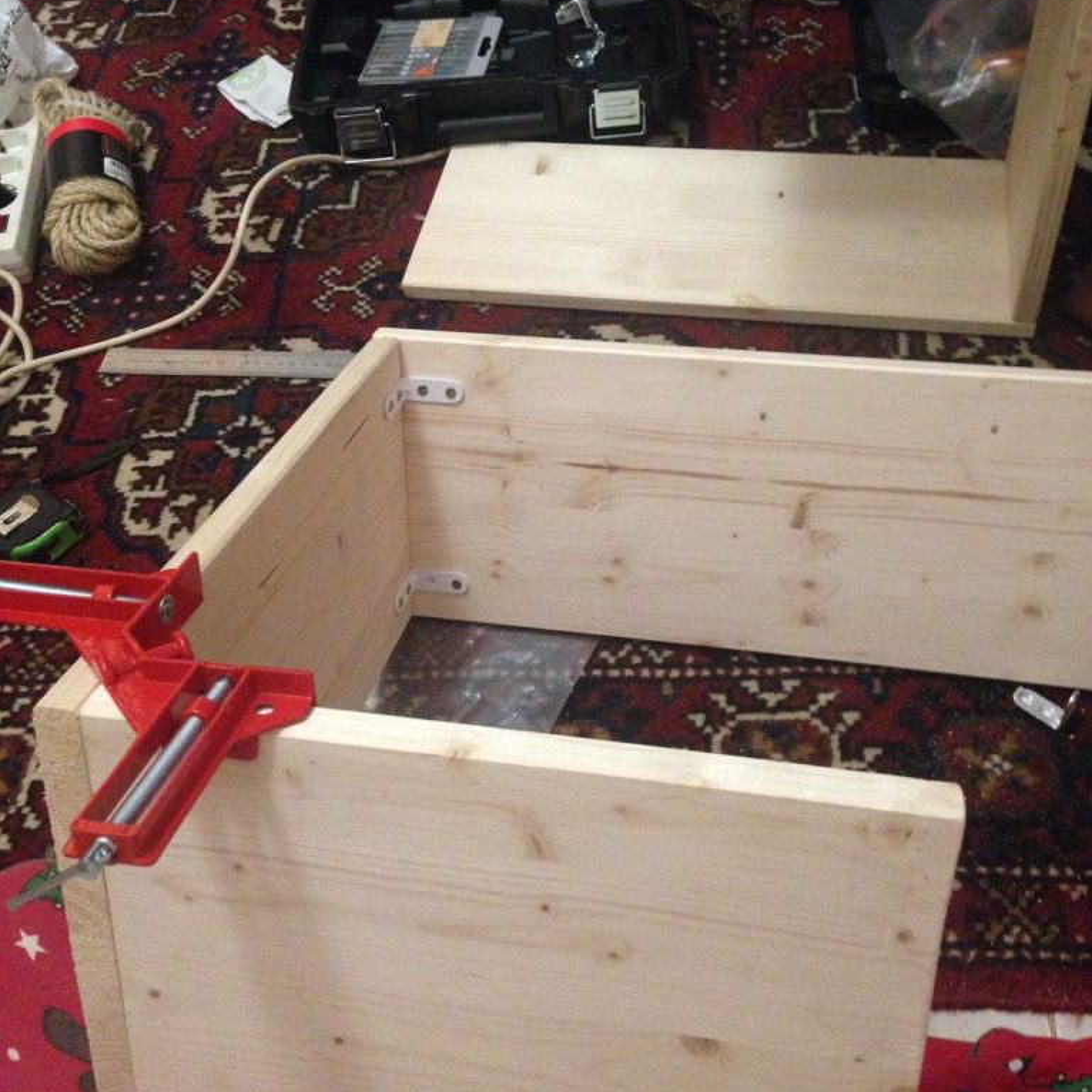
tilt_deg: -45.5
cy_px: 435
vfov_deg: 42.6
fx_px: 1392
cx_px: 546
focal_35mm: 39
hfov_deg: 42.8
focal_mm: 4.12
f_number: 2.4
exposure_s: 1/15
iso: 400
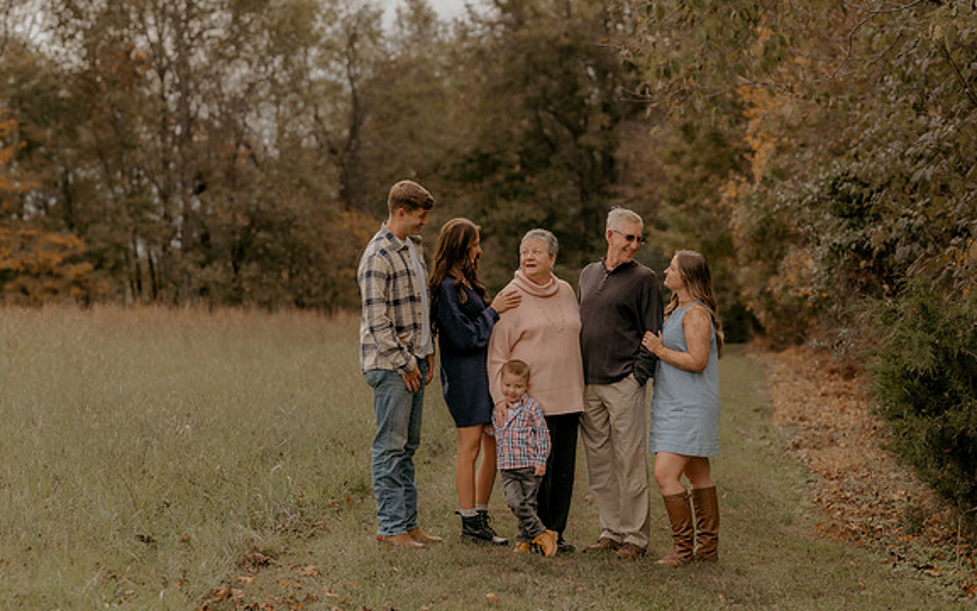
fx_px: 2317
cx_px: 488
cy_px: 315
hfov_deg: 23.8
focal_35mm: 87
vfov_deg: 15.0
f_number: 2.8
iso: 125
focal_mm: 85
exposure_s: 1/800
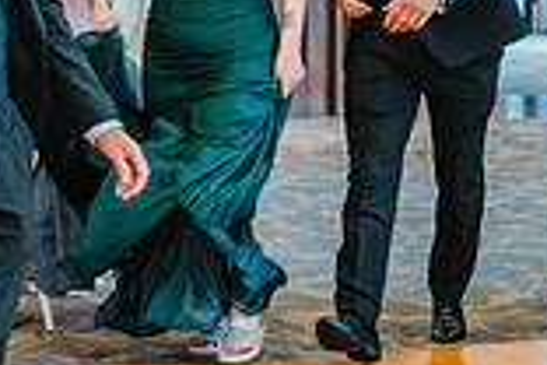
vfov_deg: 8.5
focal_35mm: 161
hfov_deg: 12.5
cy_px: 211
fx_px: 2446
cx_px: -67
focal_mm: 35
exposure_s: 1/125
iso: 1600
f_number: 2.8
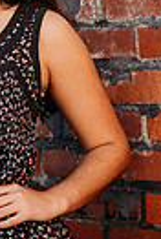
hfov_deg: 4.7
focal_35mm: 291
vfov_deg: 7.0
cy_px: -84
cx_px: -26
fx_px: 1942
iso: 100
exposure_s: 1/640
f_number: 2.2
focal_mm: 85
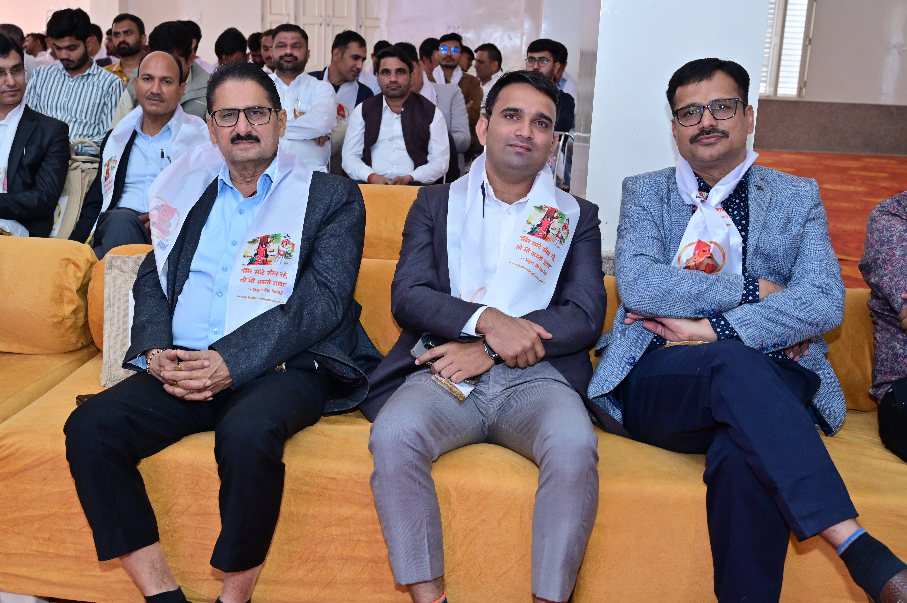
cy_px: 302
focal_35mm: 41
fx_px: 1032
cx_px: 454
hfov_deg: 47.4
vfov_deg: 32.6
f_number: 6.3
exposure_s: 1/100
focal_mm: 41
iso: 2000
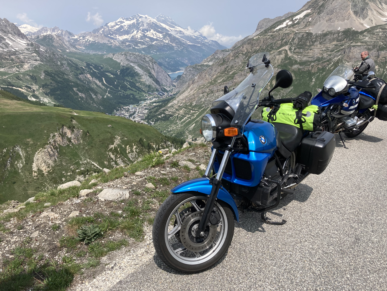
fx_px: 313
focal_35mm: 28
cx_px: 194
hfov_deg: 63.4
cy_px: 146
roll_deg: +0.4
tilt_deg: -18.0
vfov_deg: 49.7
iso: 20
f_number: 1.8
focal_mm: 3.99
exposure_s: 1/1869
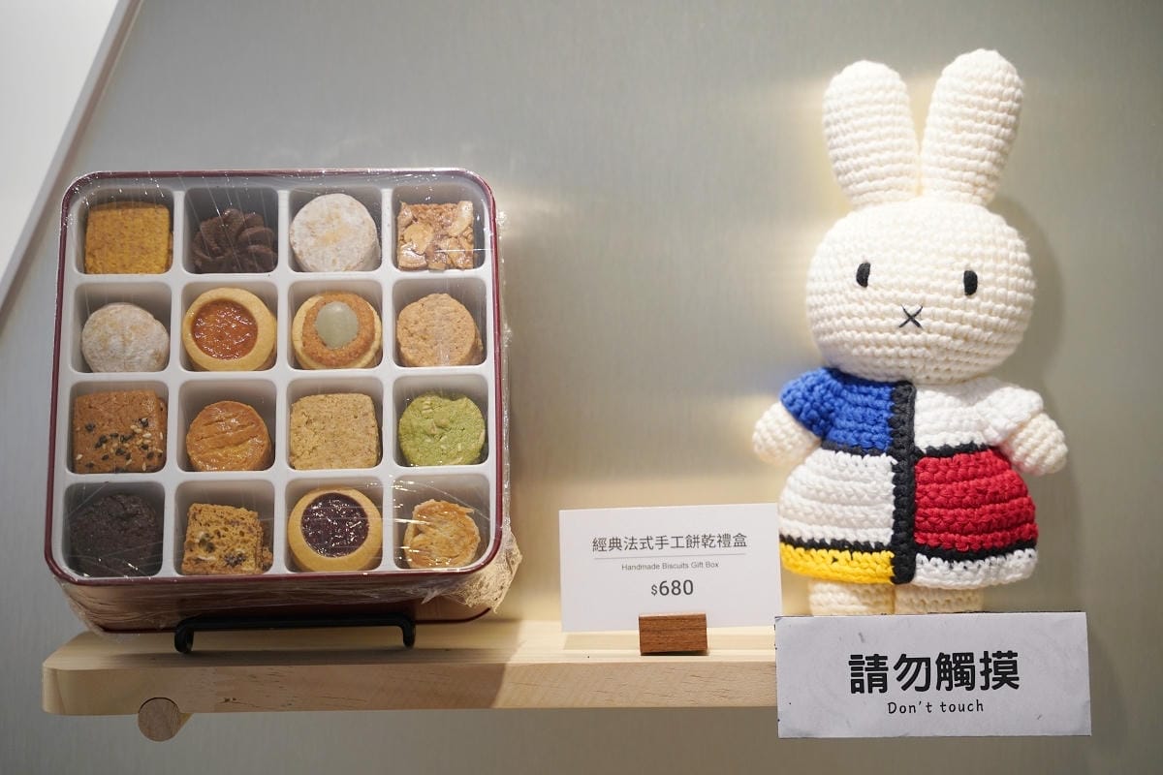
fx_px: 2164
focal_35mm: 67
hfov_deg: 30.1
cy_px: 388
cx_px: 582
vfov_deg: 20.3
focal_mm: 67
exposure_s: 1/160
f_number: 4
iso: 800
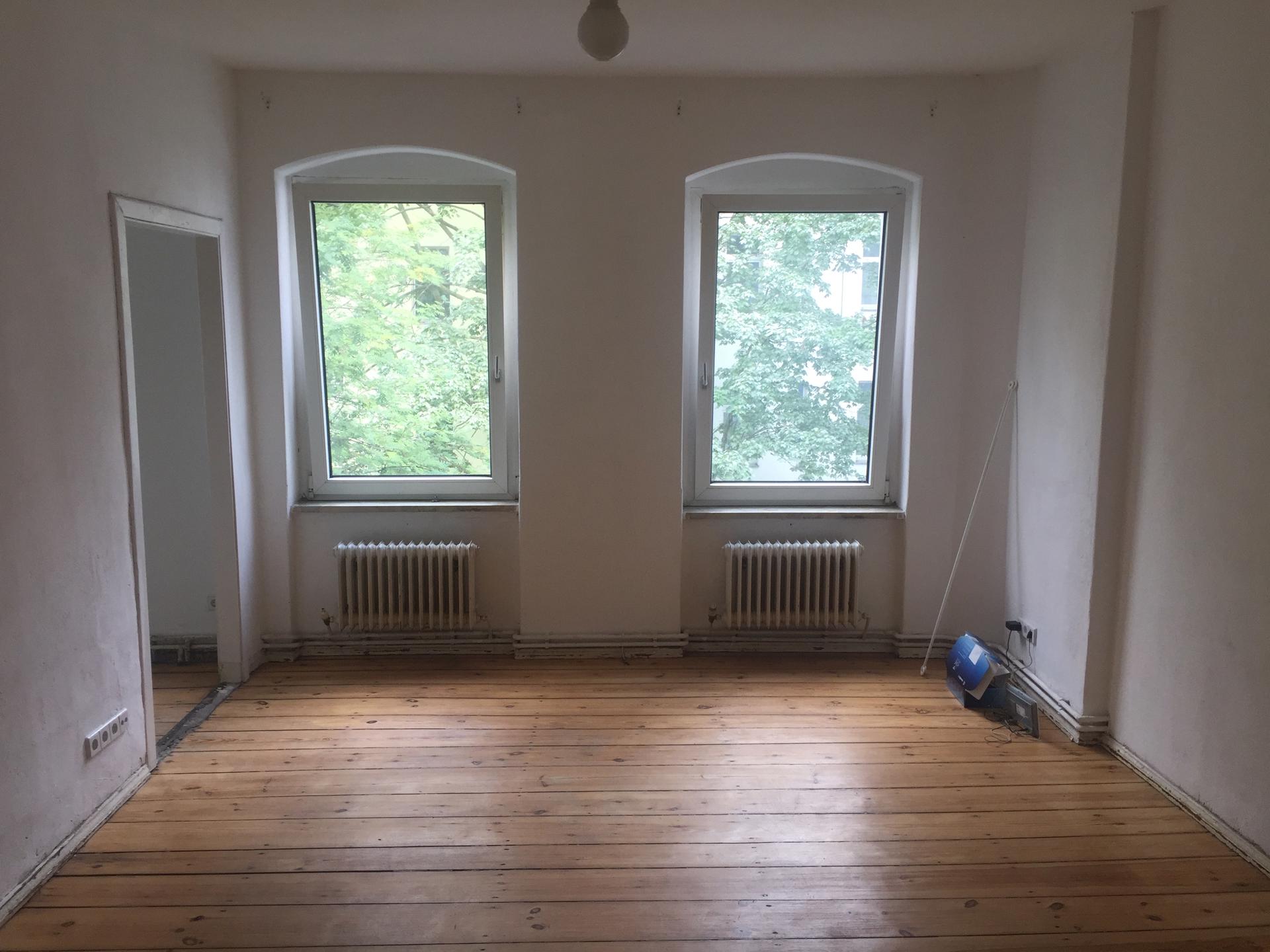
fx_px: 1064
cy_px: 476
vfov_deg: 48.2
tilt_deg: -8.2
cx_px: 635
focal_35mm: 29
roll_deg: -0.6
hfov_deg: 61.7
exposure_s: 1/100
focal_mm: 4.15
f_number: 2.2
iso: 40
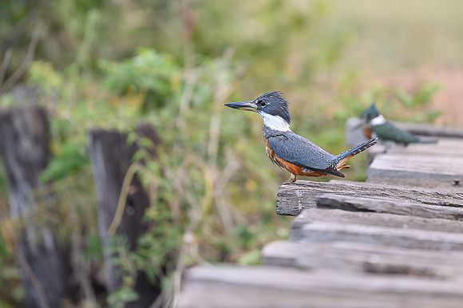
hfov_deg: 3.5
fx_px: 7561
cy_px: 127
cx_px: 272
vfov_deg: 2.3
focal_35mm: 588
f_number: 4
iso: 1000
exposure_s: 1/200
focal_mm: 500
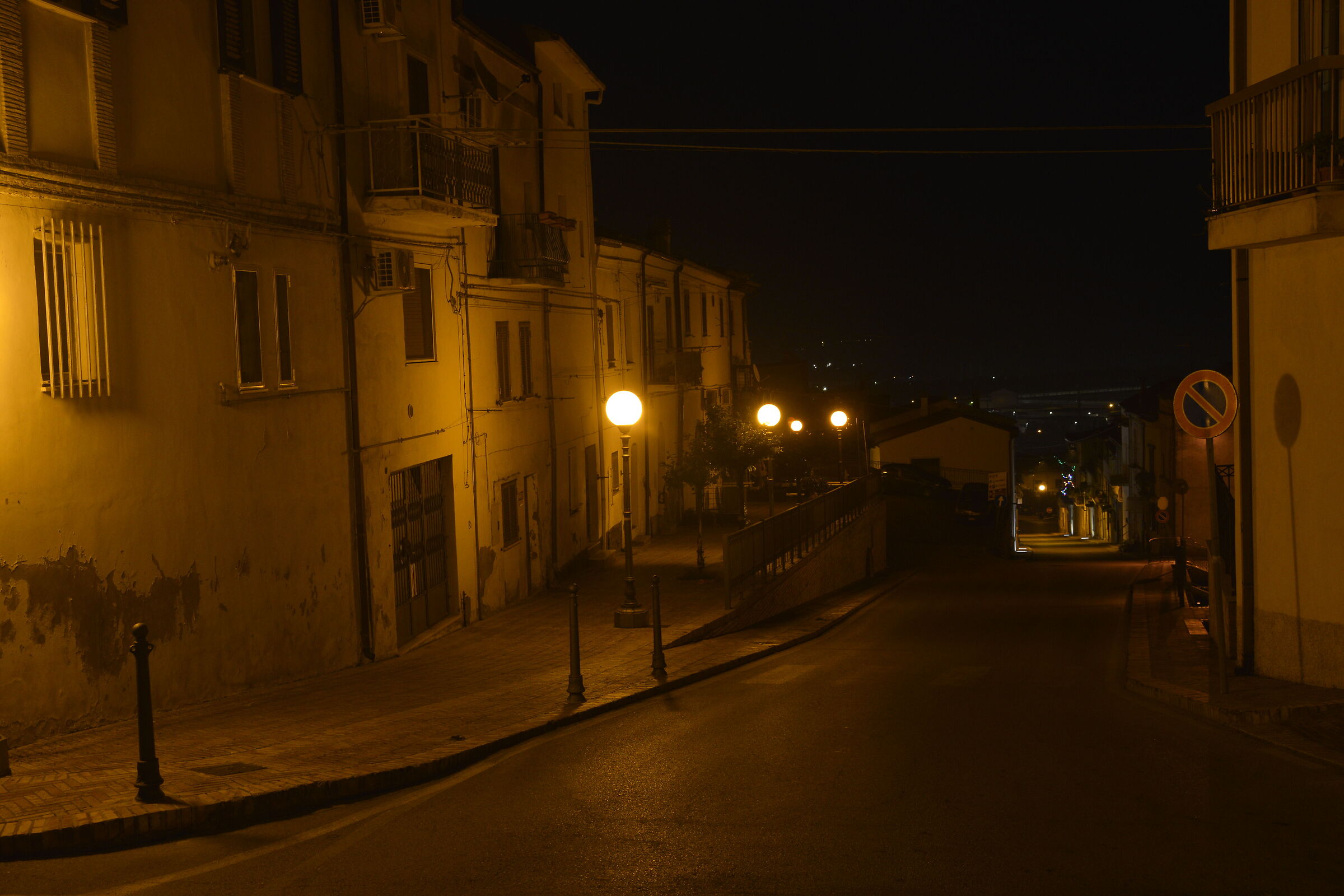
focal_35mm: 44
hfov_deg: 44.5
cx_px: 672
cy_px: 448
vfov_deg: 30.5
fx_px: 1643
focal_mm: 44
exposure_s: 1/8
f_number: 8
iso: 800
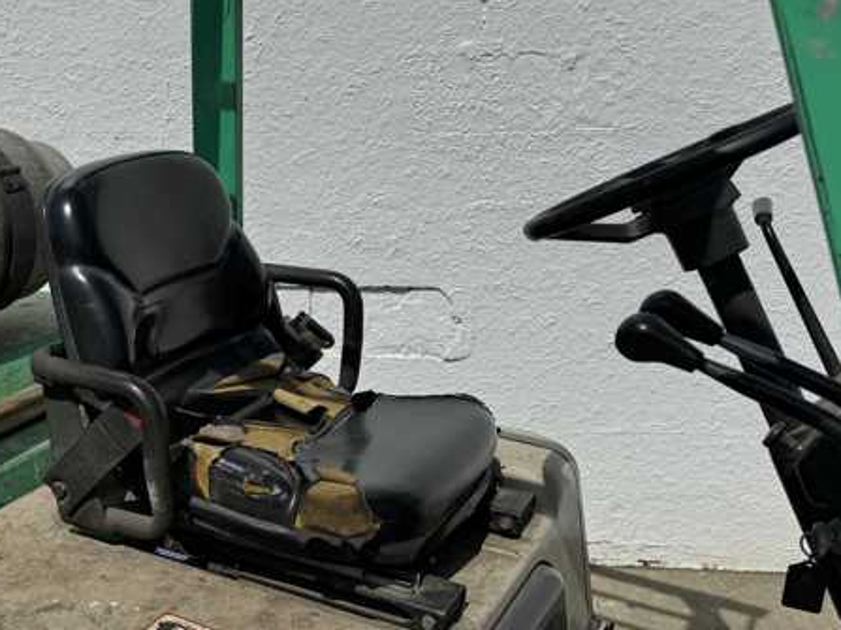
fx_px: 1044
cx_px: 154
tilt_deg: -18.9
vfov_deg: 33.5
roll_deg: +0.7
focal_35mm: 43
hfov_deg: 41.7
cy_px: 352
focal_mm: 6.76
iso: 80
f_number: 1.78
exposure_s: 1/12346
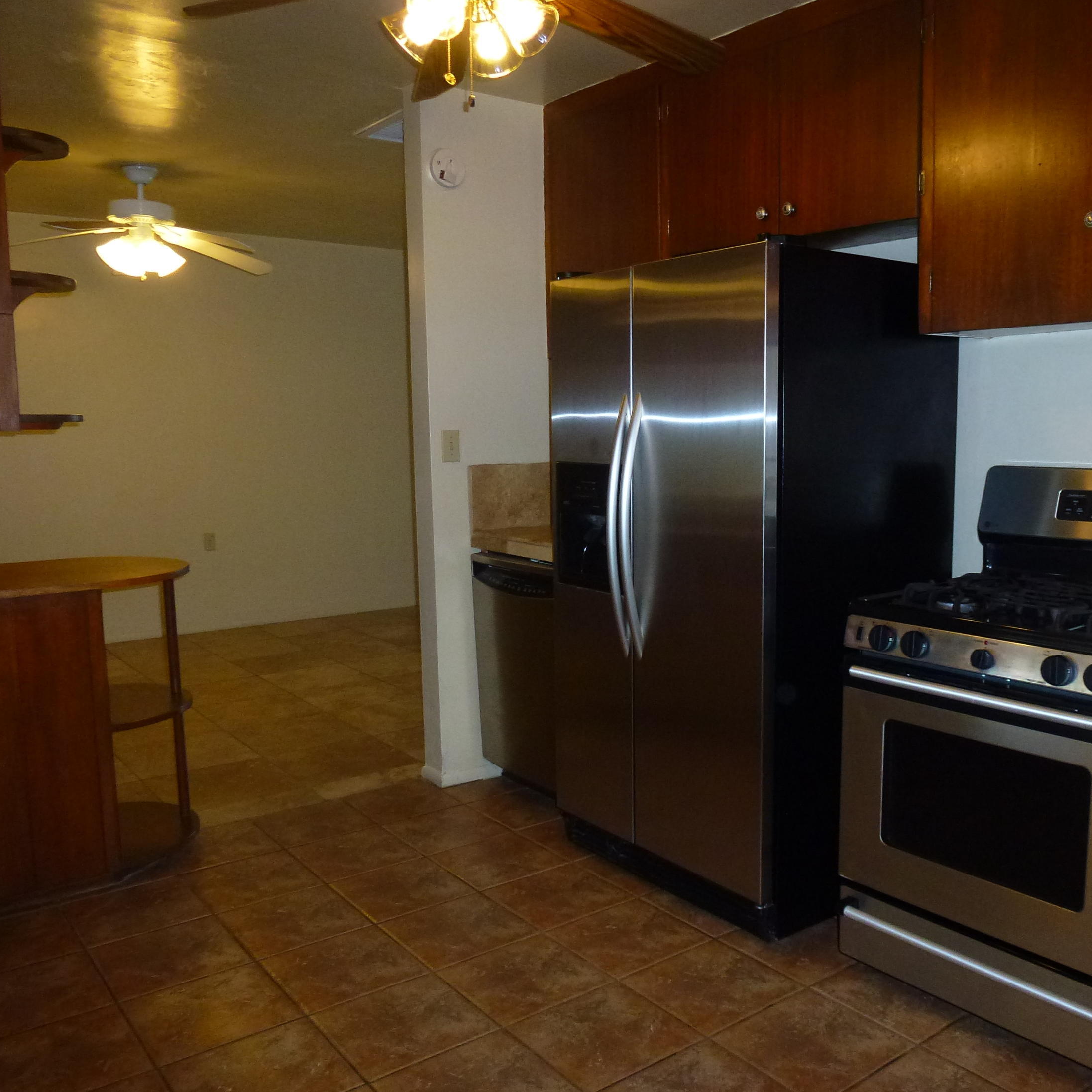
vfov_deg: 55.6
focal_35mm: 29
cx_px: 663
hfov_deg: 55.2
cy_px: 558
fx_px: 1035
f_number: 3.3
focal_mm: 4.3
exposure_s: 1/60
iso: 250
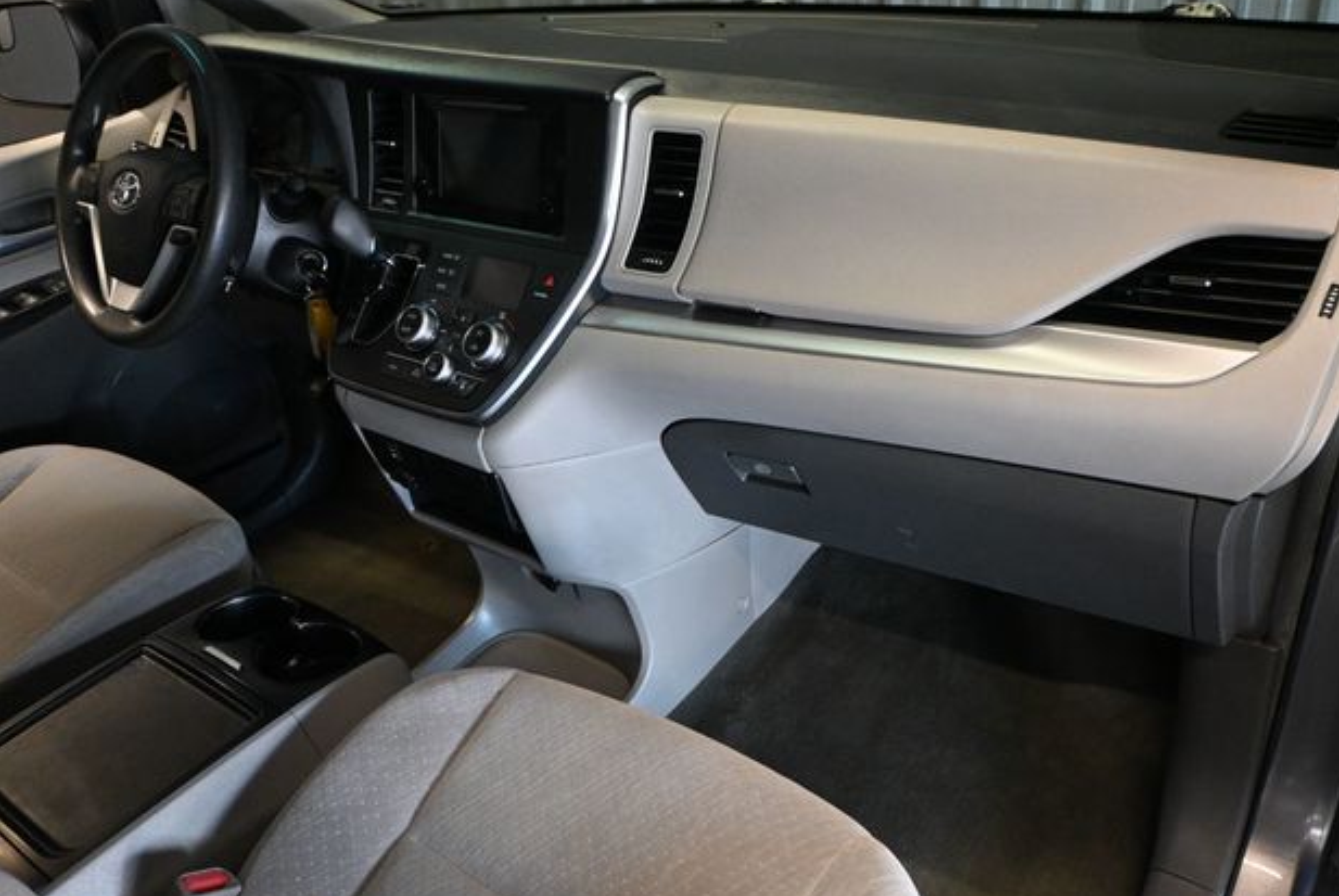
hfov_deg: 64.0
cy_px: 453
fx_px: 1072
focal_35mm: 29
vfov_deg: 45.4
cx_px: 692
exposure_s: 1/100
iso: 3200
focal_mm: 18.5
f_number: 3.8
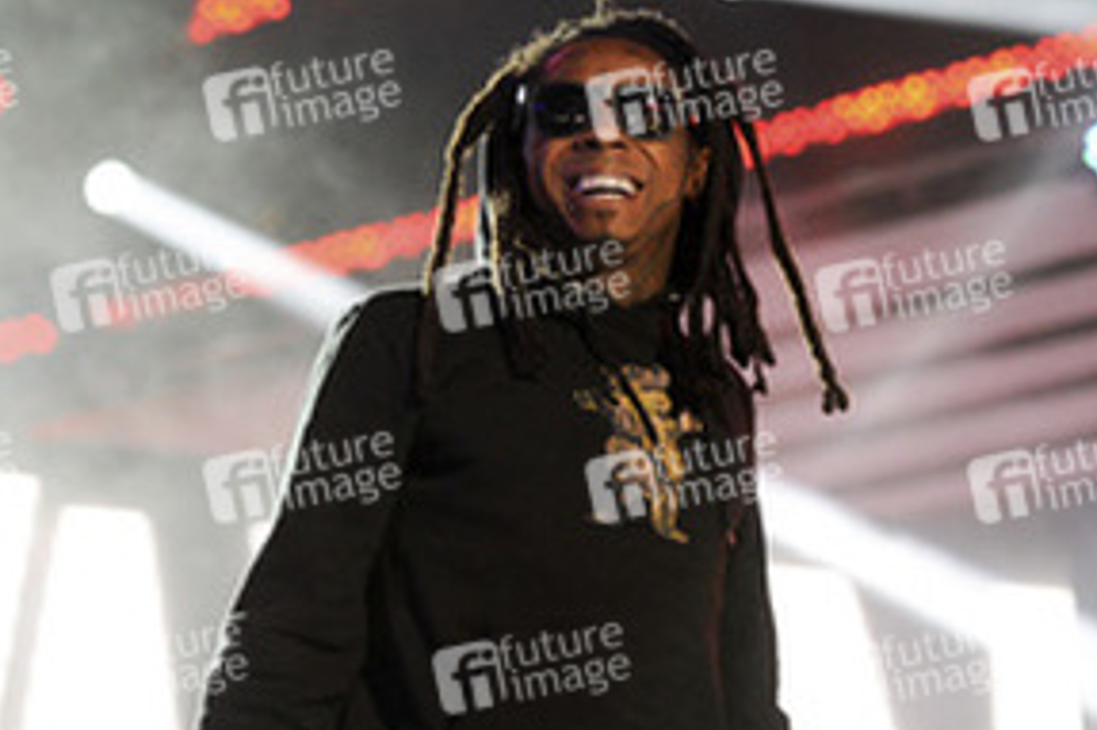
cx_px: 581
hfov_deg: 14.6
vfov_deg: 9.7
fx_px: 4294
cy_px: 382
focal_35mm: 141
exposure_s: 1/320
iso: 1250
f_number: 2.8
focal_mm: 90
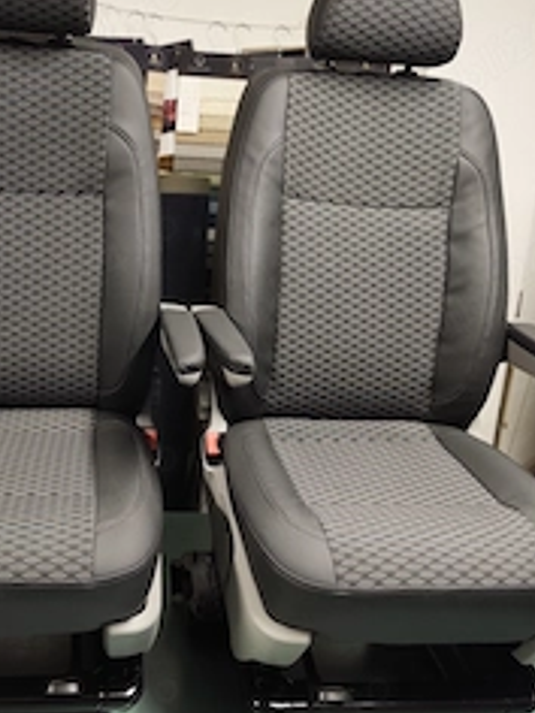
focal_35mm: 39
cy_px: 335
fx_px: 804
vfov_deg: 47.8
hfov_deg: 36.5
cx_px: 187
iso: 500
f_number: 1.7
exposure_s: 1/50
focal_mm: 6.07
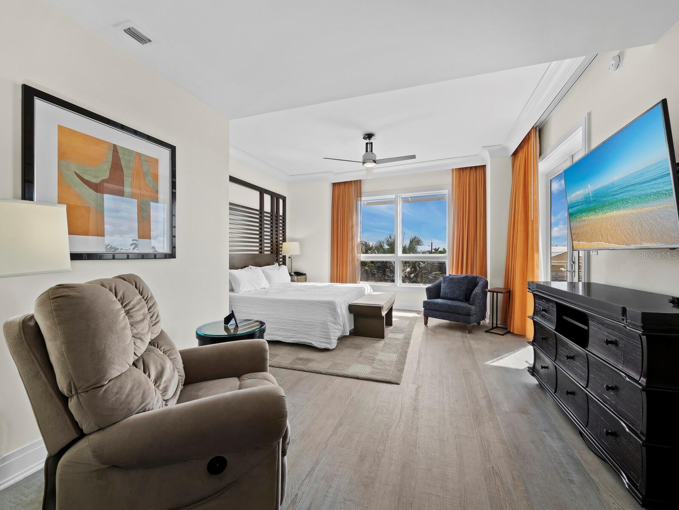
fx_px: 275
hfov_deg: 102.0
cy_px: 255
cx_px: 340
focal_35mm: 14
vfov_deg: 85.7
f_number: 9
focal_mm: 7
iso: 400
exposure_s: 1/15
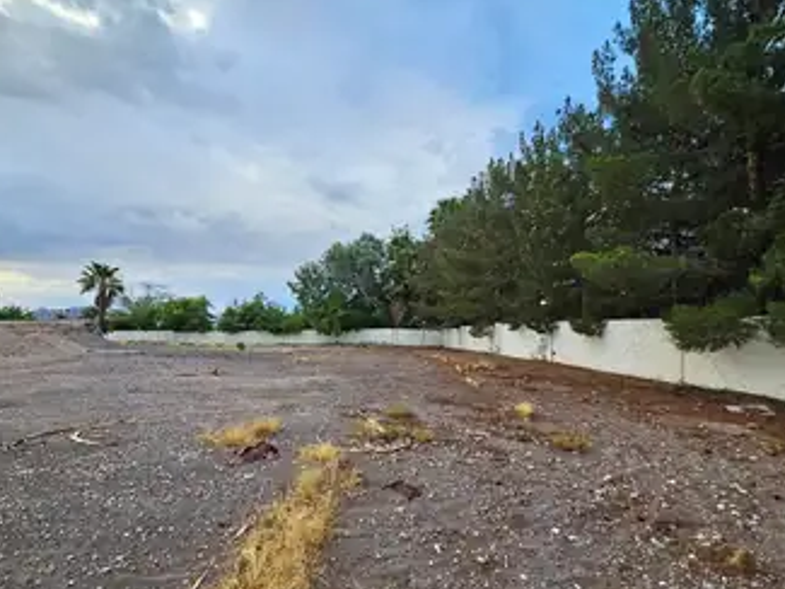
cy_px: 340
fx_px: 363
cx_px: 360
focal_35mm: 16
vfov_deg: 77.6
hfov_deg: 94.3
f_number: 2.2
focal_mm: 2.2
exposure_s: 1/120
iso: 64
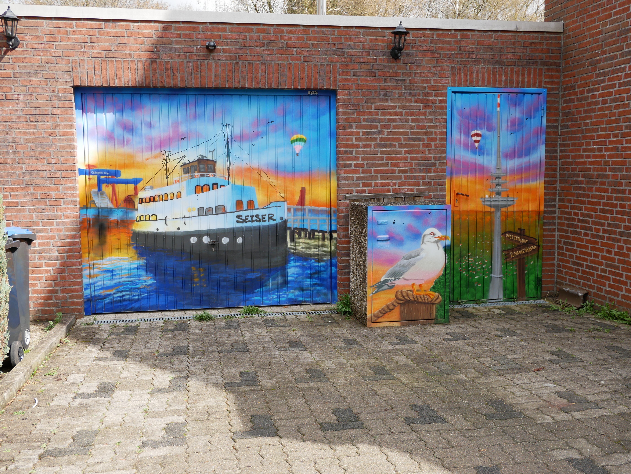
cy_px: 237
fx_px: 657
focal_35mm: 36
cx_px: 316
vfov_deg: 39.7
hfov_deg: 51.3
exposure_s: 1/250
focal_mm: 18
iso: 200
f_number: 6.3
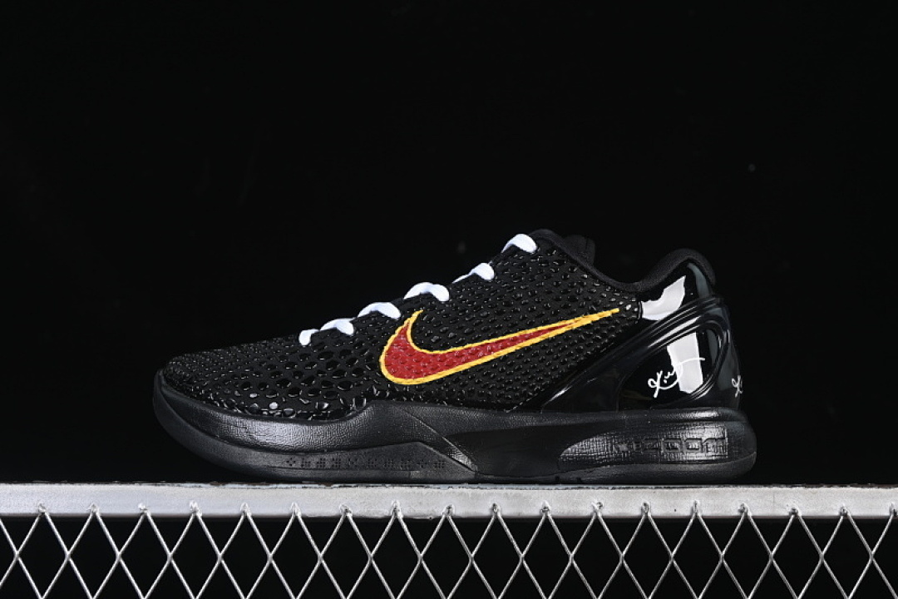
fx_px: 1871
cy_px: 300
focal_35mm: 75
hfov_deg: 27.0
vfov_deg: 18.2
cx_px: 449
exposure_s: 1/60
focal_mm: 50
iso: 160
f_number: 6.3
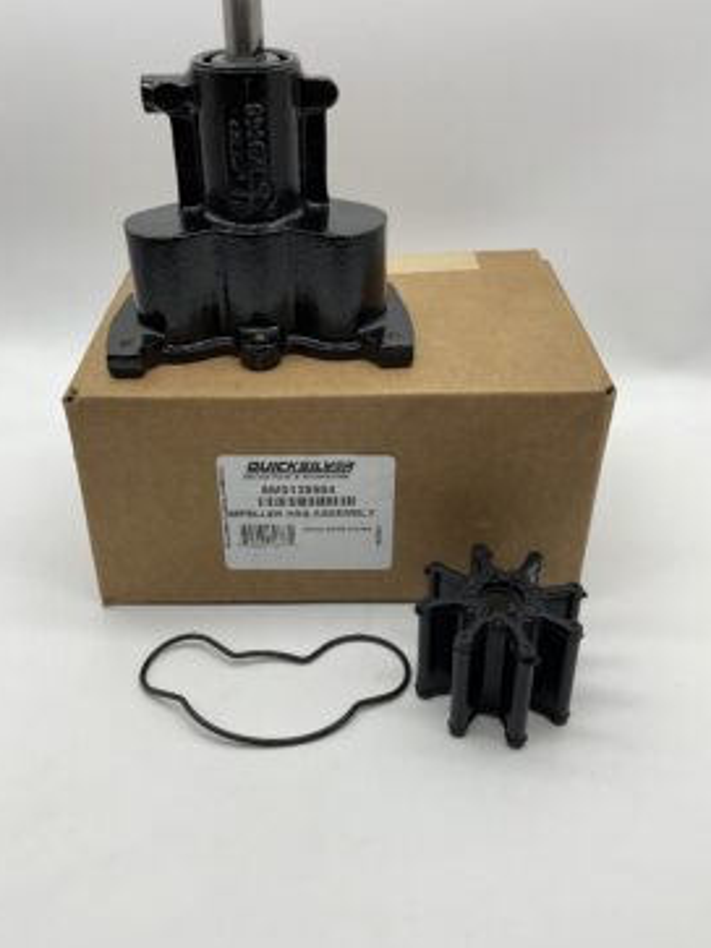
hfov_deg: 44.1
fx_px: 877
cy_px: 436
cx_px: 335
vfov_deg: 56.8
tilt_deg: -32.7
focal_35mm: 32
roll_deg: +0.9
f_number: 1.8
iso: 16
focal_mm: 3
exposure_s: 1/599
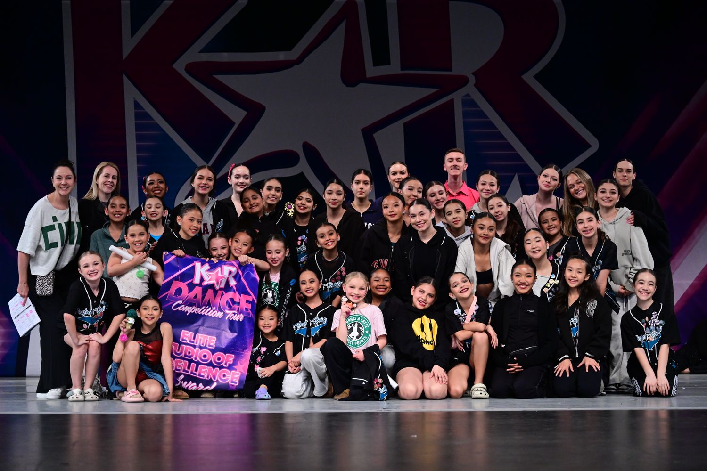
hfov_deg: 28.8
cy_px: 236
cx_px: 354
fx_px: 1375
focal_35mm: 70
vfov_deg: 19.5
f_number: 3.5
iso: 2500
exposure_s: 1/1000
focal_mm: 70
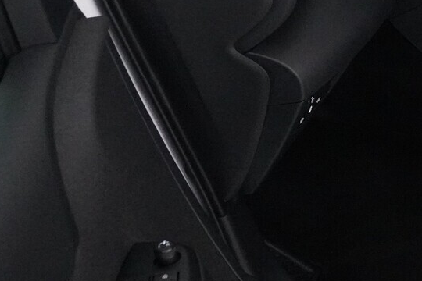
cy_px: 25
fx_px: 844
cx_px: 586
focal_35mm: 72
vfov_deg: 18.6
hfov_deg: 23.8
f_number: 3.5
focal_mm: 16
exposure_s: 1/160
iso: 6400
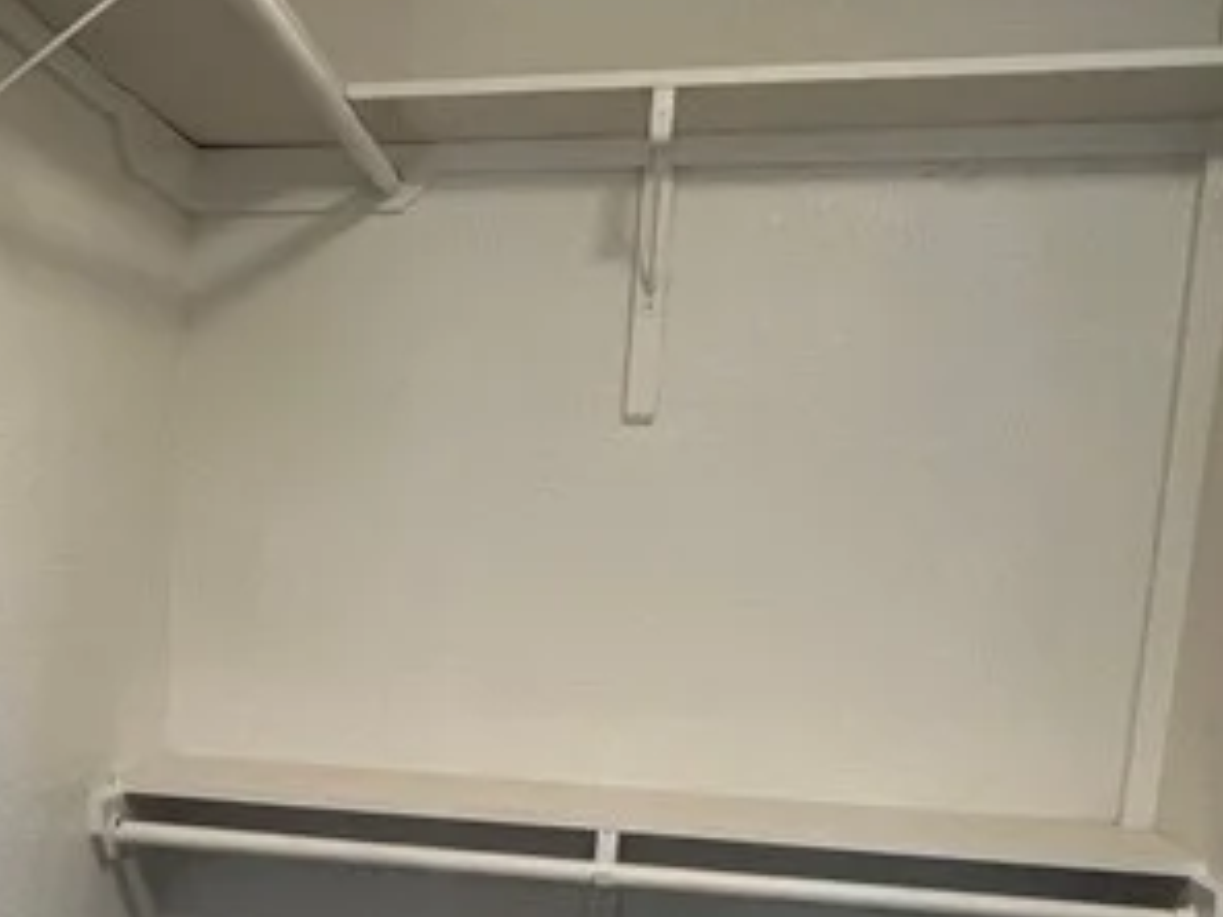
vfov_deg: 30.9
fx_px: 1590
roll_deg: -1.7
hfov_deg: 39.3
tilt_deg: -10.5
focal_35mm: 45
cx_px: 140
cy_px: 810
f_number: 1.8
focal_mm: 1.57
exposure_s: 1/120
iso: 200
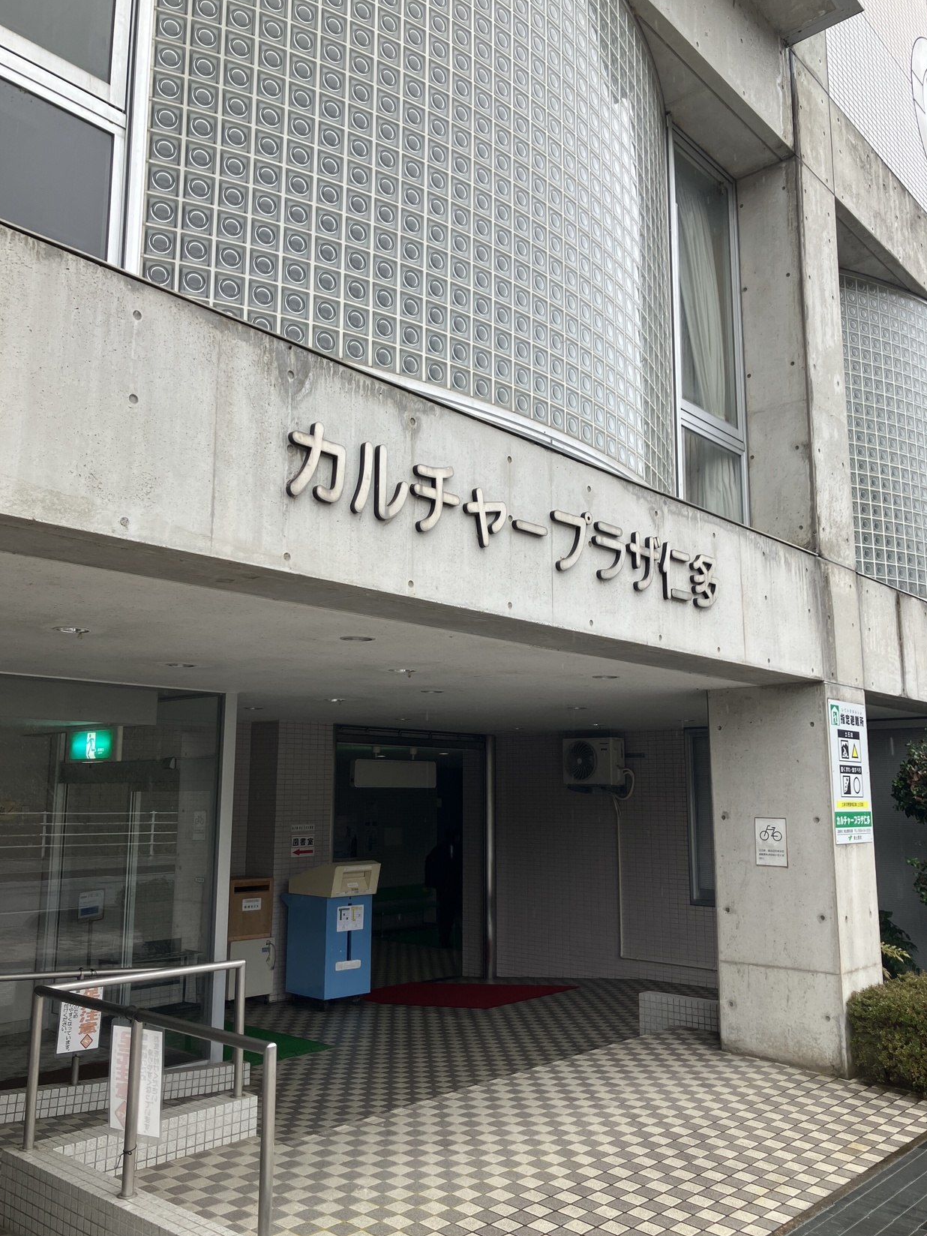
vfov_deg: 61.6
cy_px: 625
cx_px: 456
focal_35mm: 29
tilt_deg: +10.5
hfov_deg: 48.2
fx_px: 1035
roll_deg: -0.4
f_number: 1.8
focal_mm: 3.99
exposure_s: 1/121
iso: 25
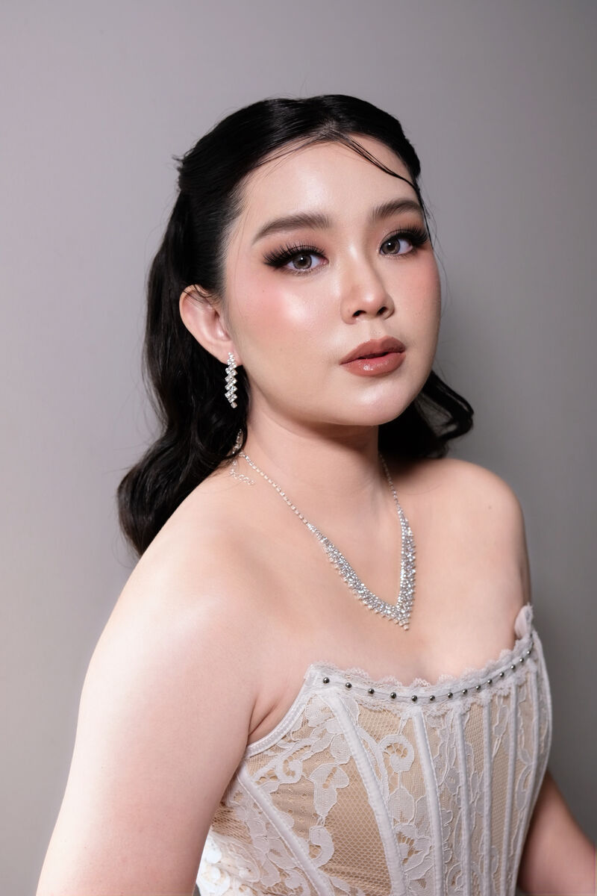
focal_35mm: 50
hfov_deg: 27.0
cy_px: 448
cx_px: 298
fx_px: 1244
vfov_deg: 39.6
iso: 640
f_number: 4
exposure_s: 1/60
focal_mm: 33
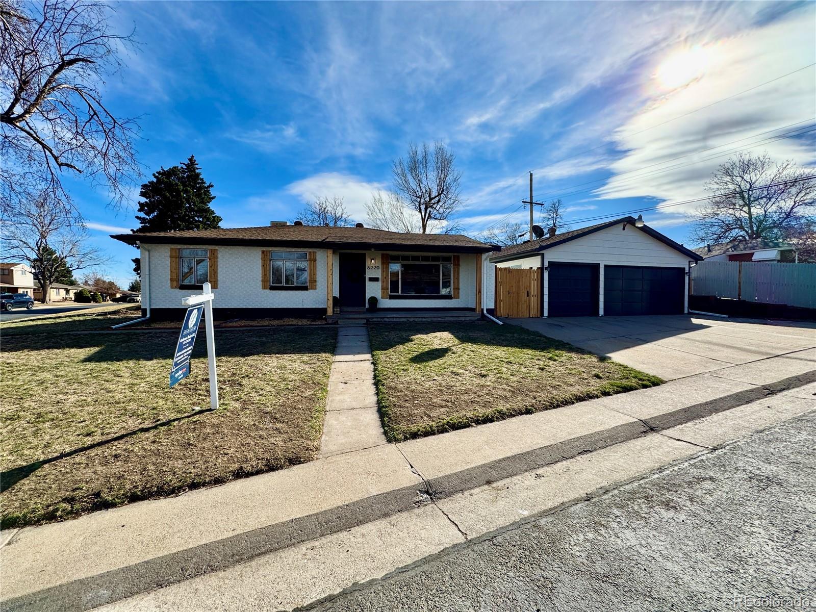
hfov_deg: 102.1
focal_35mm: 14
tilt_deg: -2.2
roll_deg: -0.4
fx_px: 330
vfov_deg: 85.7
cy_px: 306
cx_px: 408
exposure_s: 1/1536
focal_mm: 2.22
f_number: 2.2
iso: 50
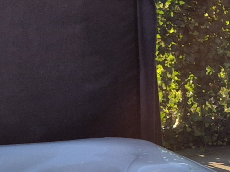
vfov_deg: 10.0
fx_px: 983
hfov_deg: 11.9
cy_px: 117
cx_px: 461
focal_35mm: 148
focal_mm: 5.4
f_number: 1.8
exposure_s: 1/1668
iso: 25
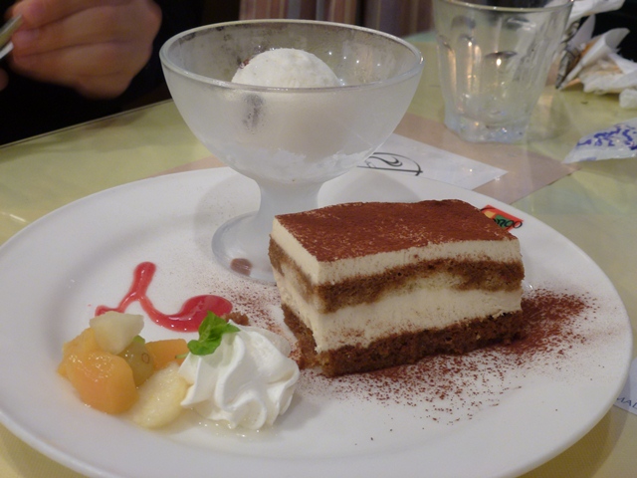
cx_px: 318
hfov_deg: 38.9
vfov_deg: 29.7
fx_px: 902
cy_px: 239
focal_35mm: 49
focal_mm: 8.7
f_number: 4.1
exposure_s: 1/5
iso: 100
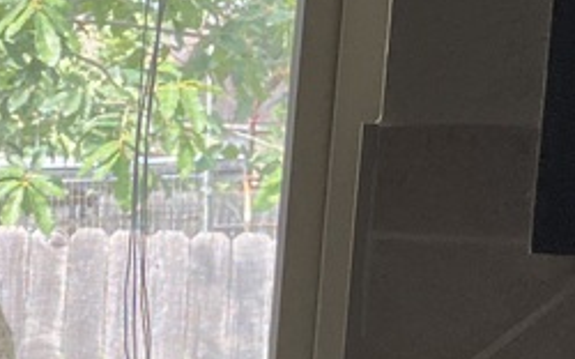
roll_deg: -1.8
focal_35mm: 159
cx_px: -750
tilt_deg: -6.2
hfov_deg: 11.3
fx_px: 2491
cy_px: 417
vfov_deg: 8.2
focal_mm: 5.1
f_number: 1.6
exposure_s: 1/121
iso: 64
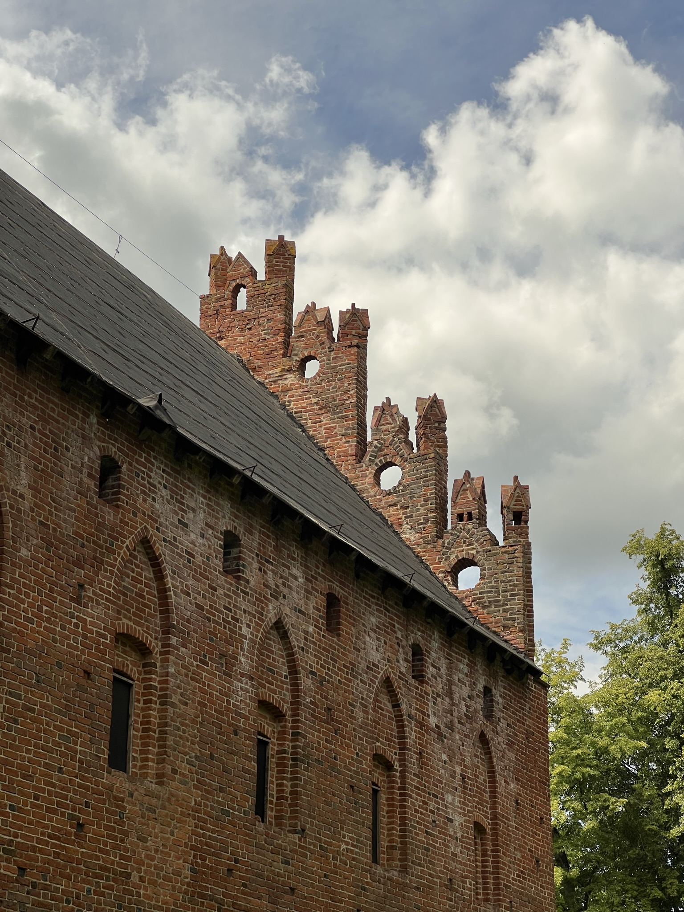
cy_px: 456
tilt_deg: +19.3
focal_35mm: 77
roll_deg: +0.3
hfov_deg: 19.1
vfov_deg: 25.3
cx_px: 342
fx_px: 2029
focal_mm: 9
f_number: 2.8
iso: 32
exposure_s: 1/1376
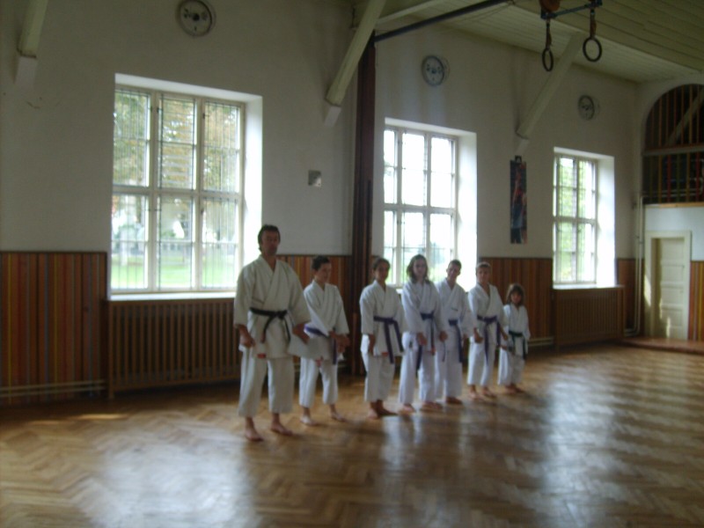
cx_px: 352
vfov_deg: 40.7
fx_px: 712
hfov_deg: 52.6
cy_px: 264
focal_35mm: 35
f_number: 2.8
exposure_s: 1/45
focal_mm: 5.8
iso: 50
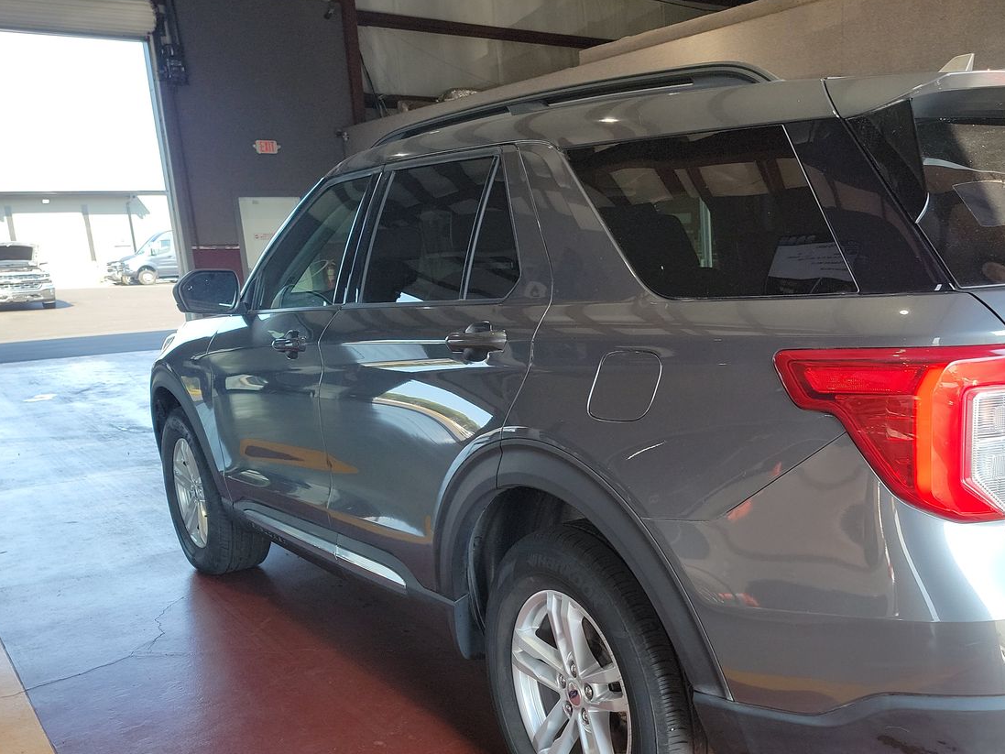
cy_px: 453
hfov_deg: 51.3
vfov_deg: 40.5
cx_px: 694
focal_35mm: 35
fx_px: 1016
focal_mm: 6.7
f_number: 1.8
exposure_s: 1/59
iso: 50
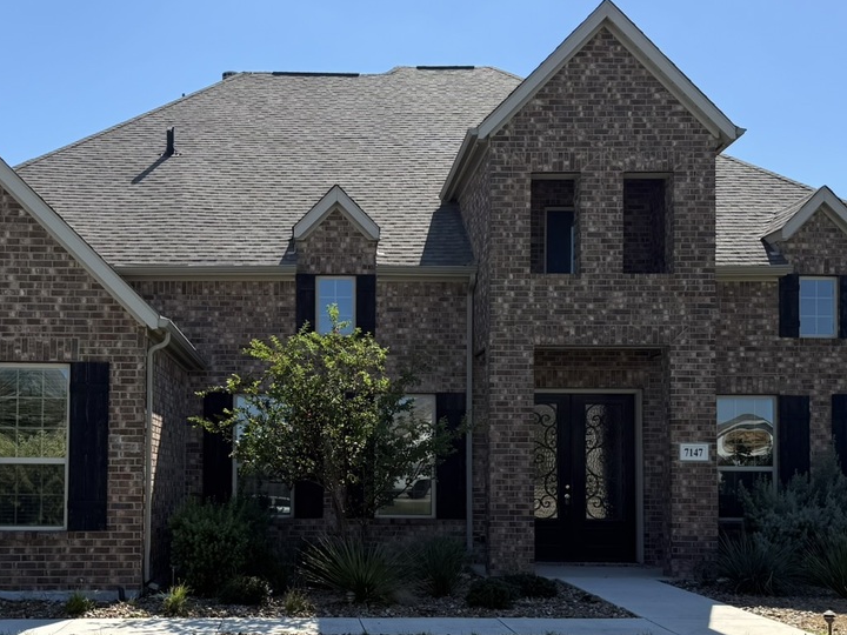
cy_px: 423
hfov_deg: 39.5
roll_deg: -0.5
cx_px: 331
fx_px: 1174
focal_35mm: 48
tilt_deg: +2.6
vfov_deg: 30.0
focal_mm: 6.76
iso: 80
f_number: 1.78
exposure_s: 1/3953
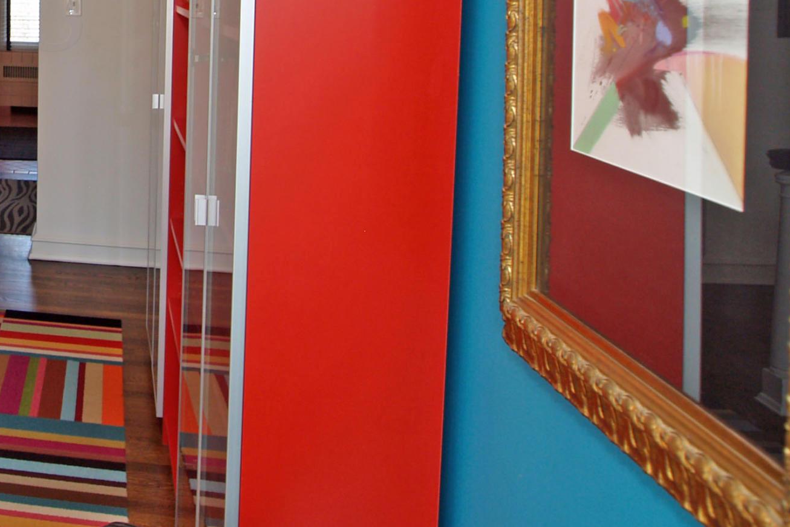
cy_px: 12
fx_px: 944
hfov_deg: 37.4
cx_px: -95
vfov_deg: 29.3
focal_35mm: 43
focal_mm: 9
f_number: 4
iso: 100
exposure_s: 1/30
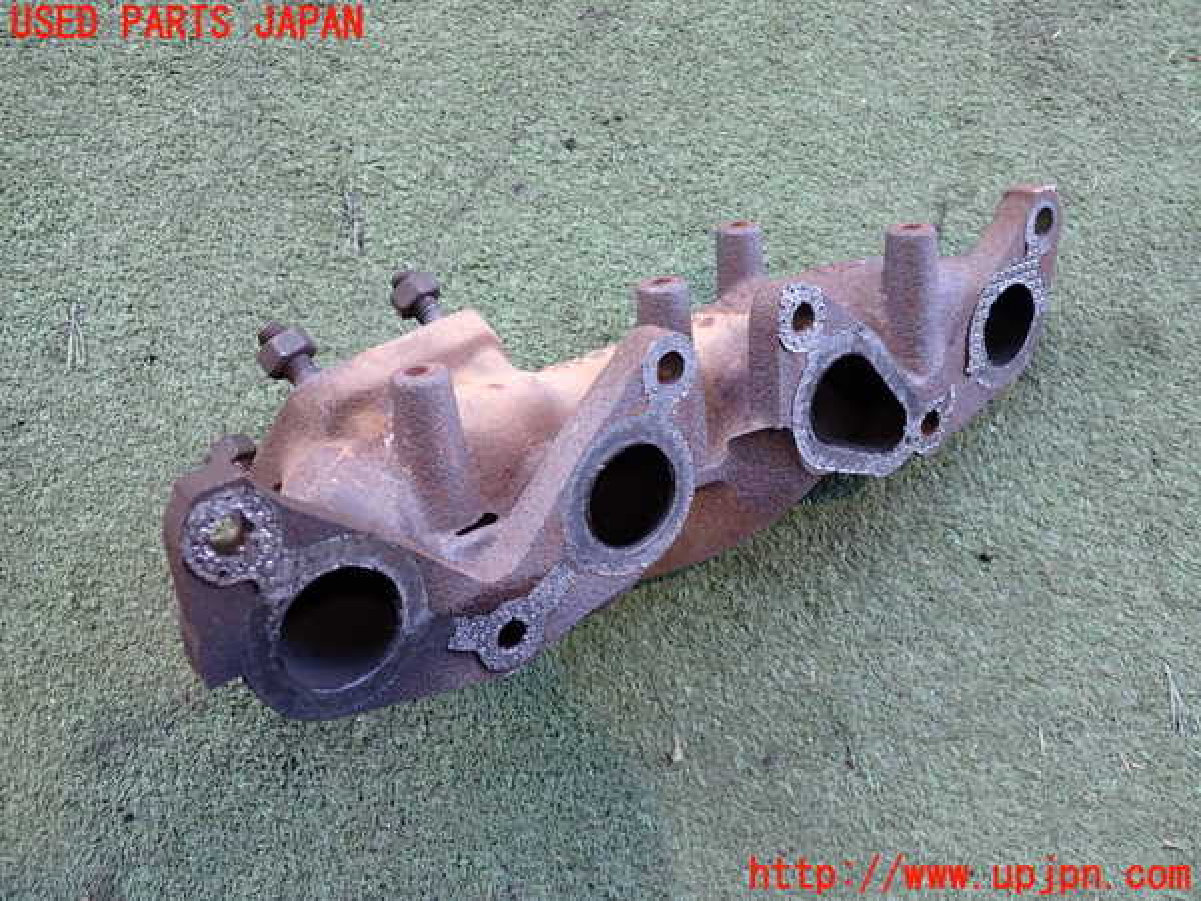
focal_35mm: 30
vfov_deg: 46.8
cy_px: 450
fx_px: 1041
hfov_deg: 60.0
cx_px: 600
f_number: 2.3
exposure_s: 1/50
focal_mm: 5.4
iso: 200
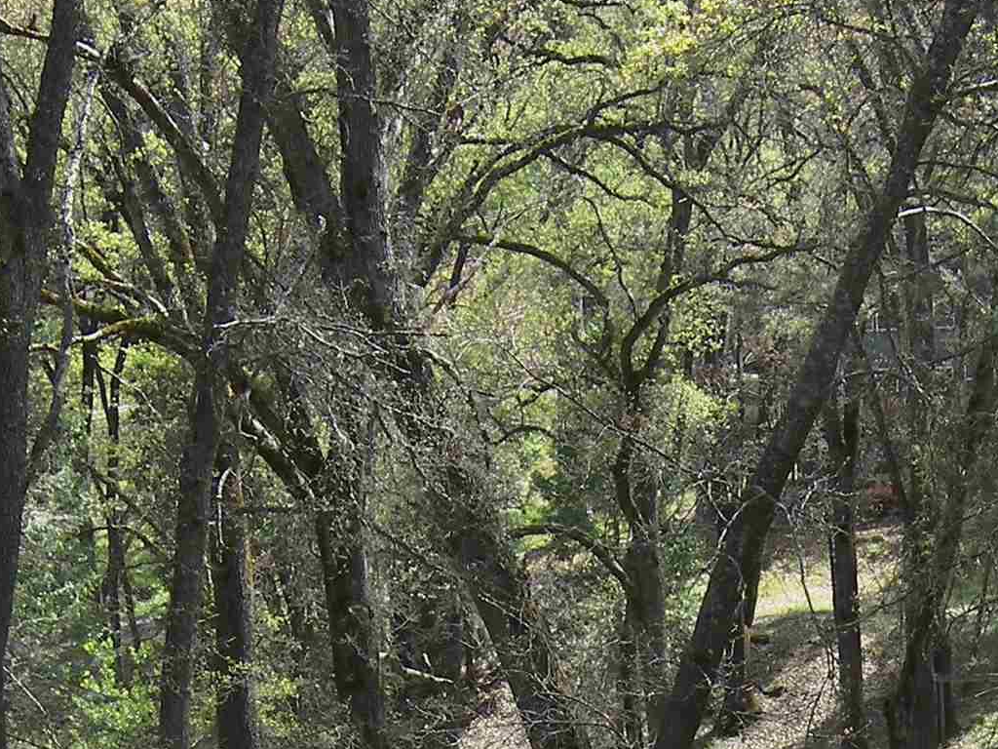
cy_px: 1023
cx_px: 743
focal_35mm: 90
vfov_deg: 15.5
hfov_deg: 21.6
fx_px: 2595
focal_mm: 6.3
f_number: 3.2
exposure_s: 1/250
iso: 50
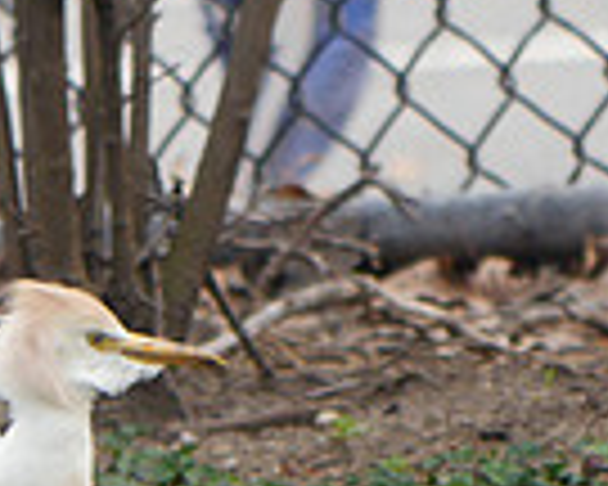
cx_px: 171
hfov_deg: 0.8
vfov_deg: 0.6
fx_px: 45184
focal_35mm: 2511
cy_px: 407
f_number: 5.6
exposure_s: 1/320
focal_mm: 300
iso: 500
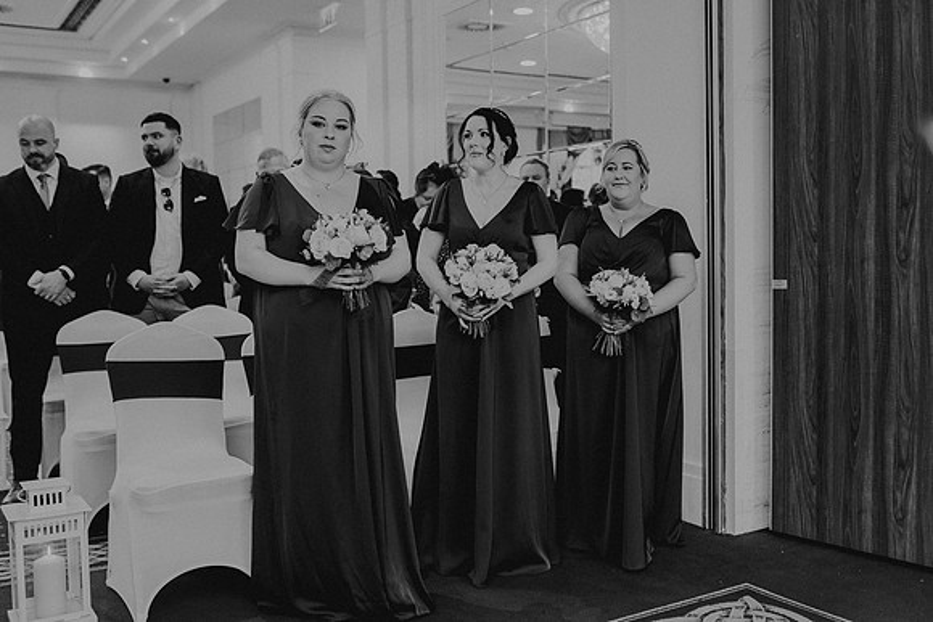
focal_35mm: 39
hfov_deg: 49.3
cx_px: 521
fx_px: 1014
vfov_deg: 34.1
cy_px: 311
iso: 1250
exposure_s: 1/200
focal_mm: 35
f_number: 2.2
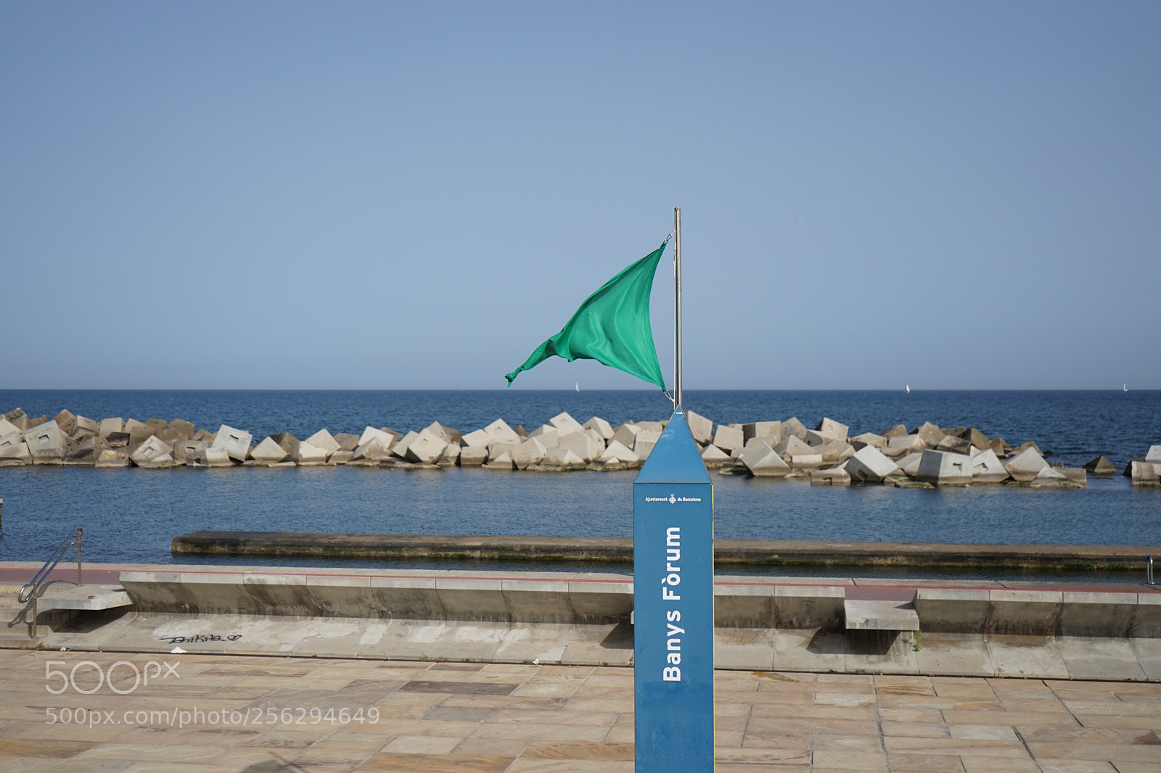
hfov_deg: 43.6
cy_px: 386
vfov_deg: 29.9
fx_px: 1451
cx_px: 580
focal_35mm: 45
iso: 160
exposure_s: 1/2000
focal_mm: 45
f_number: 4.5
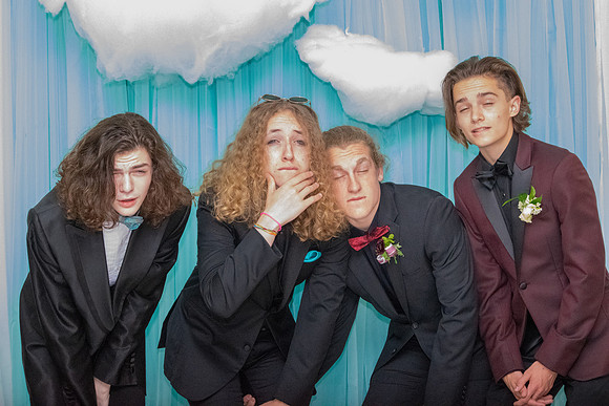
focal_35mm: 82
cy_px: 203
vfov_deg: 16.6
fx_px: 1396
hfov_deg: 24.6
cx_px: 304
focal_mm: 55
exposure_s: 1/250
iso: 12800
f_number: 11
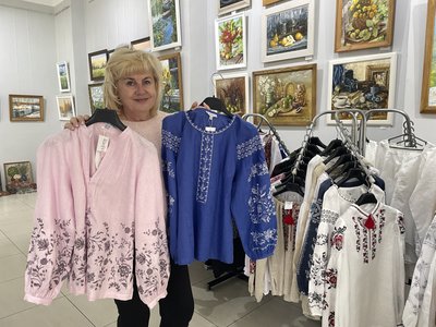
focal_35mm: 26
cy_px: 164
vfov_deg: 53.1
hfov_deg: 67.3
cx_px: 218
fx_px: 327
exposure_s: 1/50
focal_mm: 4.2
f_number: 1.6
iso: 125
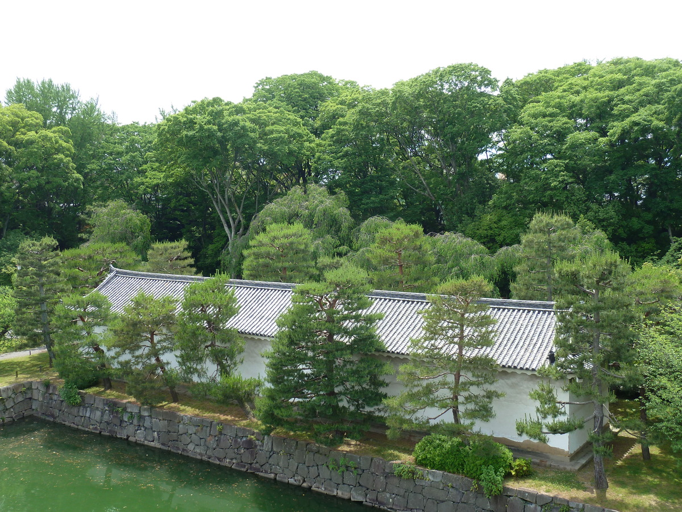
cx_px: 341
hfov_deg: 46.8
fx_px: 788
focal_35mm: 40
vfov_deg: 36.0
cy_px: 256
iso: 80
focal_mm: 6.5
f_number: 4
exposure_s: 1/160
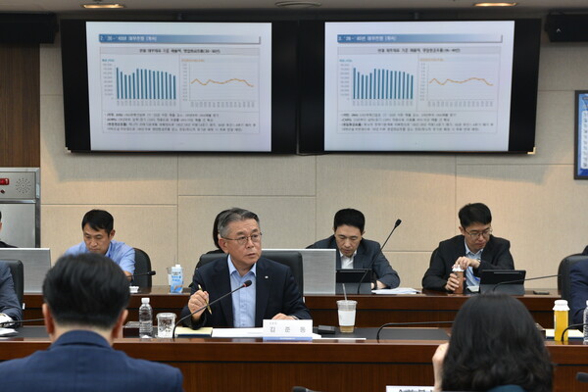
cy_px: 196
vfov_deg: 19.5
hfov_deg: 28.8
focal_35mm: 70
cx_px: 294
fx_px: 1143
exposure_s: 1/320
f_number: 4.5
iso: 1600
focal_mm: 70
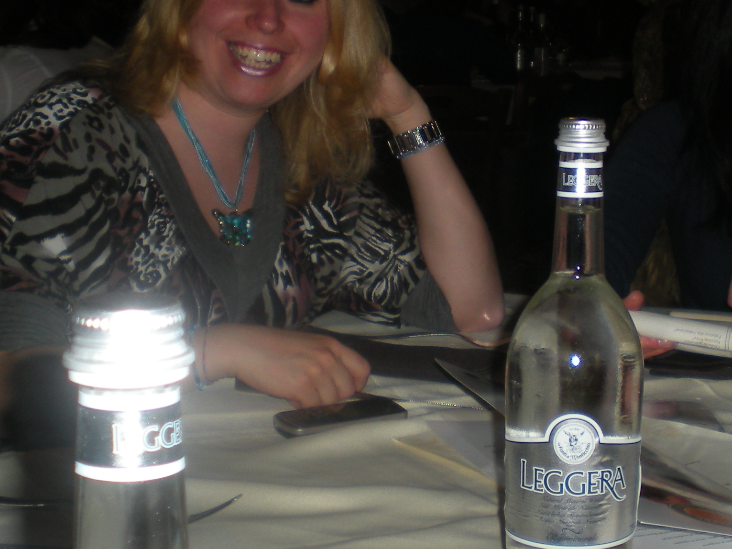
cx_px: 494
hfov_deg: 24.0
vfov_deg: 18.1
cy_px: 155
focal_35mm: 81
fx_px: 1713
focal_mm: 6.3
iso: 64
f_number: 3.1
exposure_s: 1/60
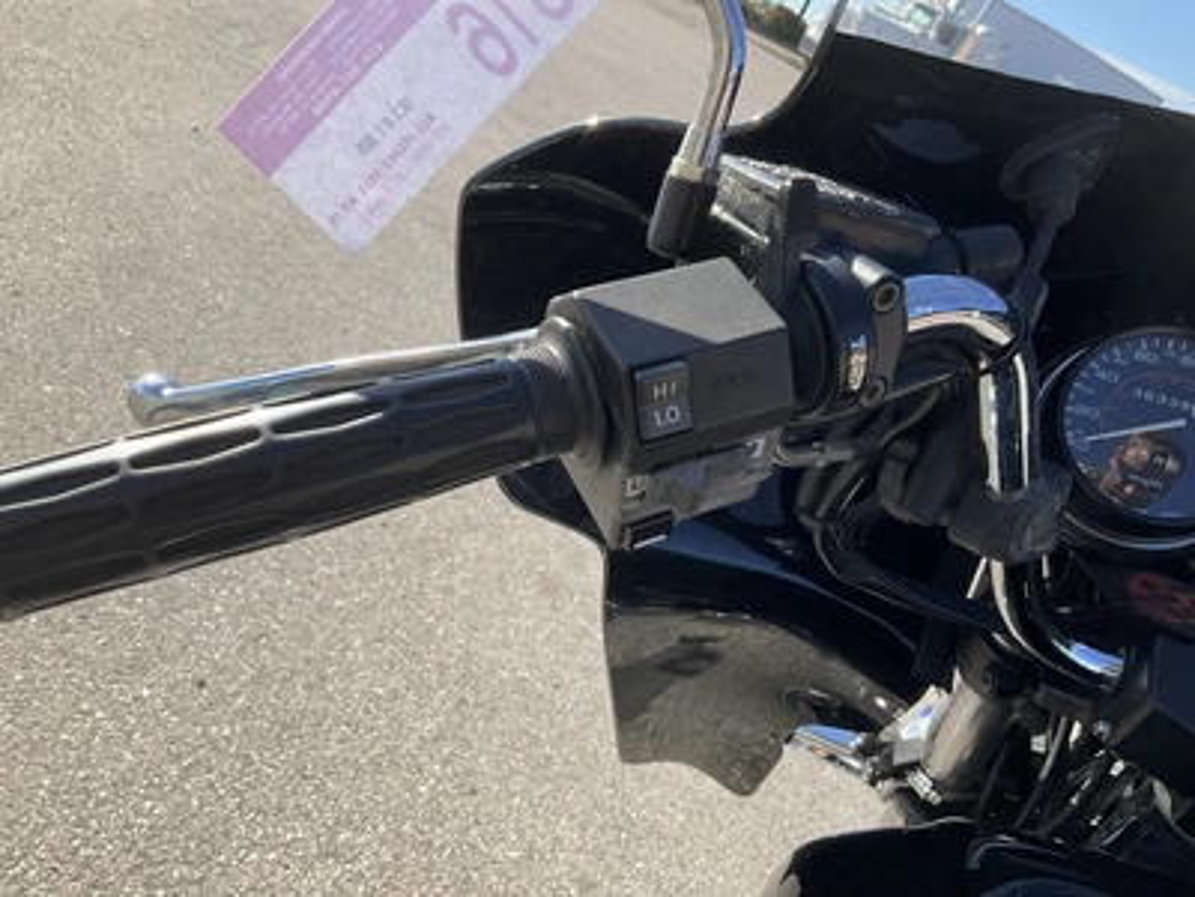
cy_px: 448
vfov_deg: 48.2
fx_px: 1001
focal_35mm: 29
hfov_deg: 61.7
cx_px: 598
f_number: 1.8
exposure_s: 1/739
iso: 25
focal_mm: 3
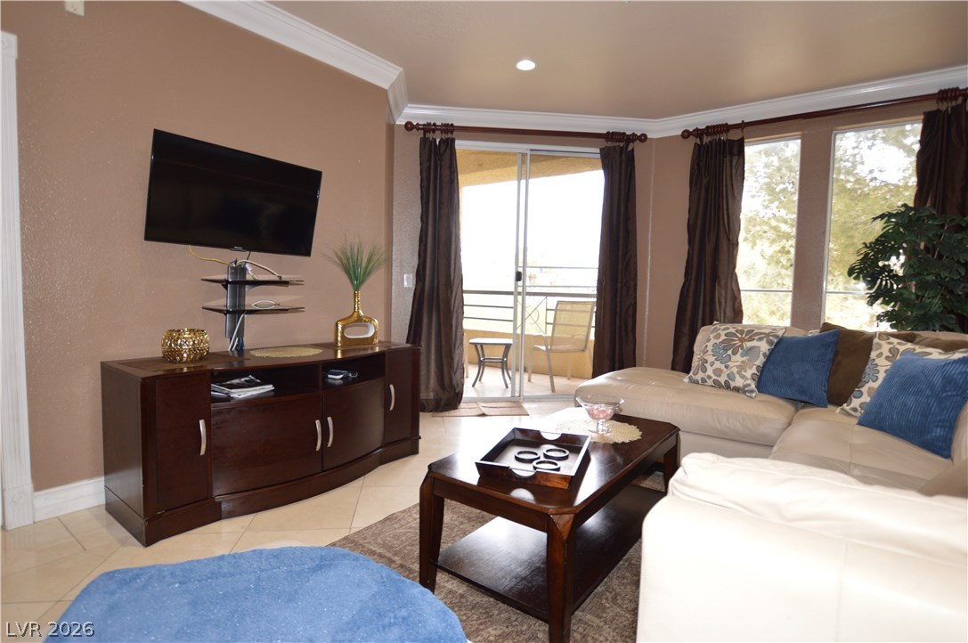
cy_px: 322
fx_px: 483
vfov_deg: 67.2
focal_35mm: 18
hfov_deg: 90.1
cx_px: 484
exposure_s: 1/60
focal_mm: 12
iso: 400
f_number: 4
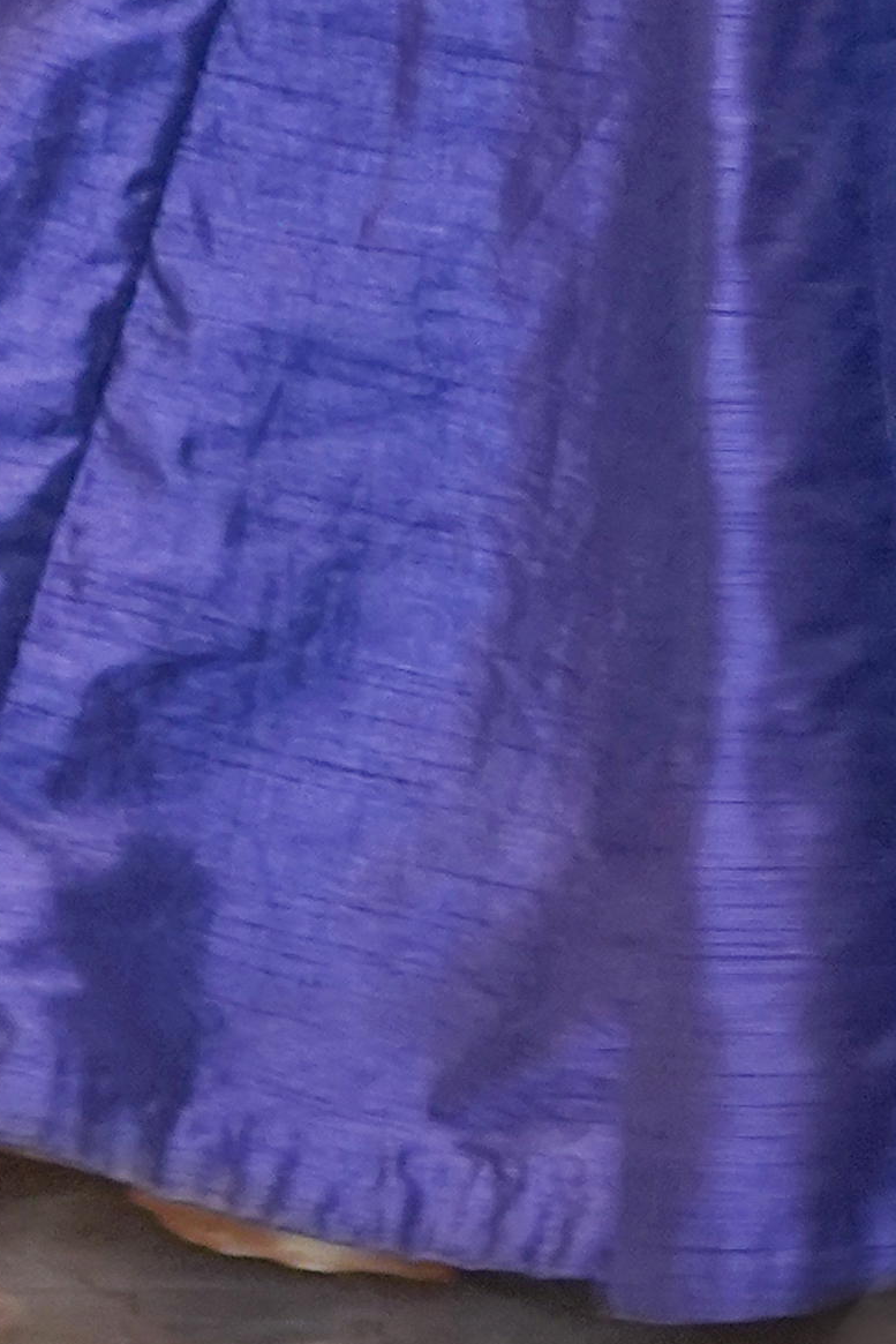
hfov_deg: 2.4
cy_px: -2792
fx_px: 21645
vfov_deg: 3.5
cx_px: 901
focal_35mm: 580
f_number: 3.2
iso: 800
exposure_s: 1/160
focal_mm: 85
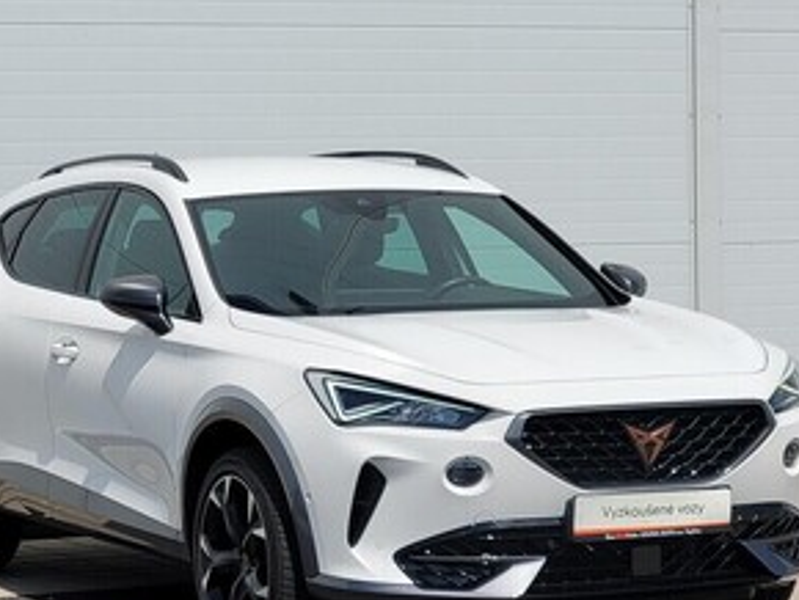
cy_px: 411
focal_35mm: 144
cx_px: 339
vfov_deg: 10.3
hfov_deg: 13.7
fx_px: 3327
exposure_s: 1/2016
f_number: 2.4
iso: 25
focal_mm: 7.12
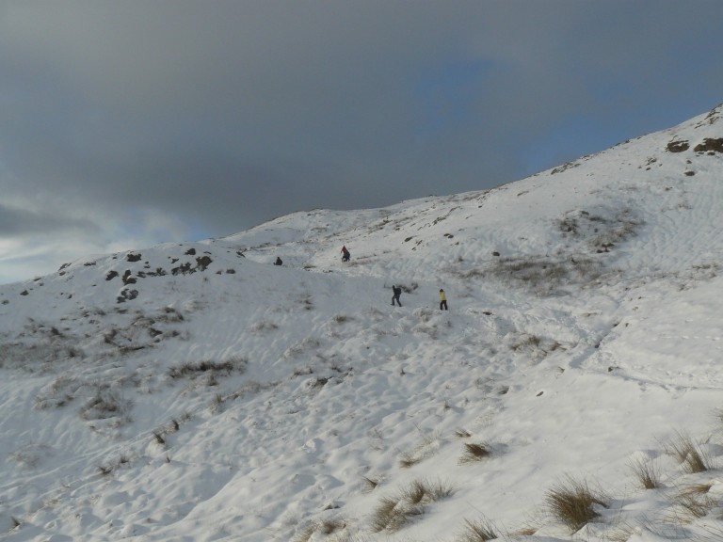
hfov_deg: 51.4
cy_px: 271
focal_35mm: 36
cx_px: 362
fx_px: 752
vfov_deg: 39.7
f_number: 7.1
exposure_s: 1/400
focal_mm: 6
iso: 100
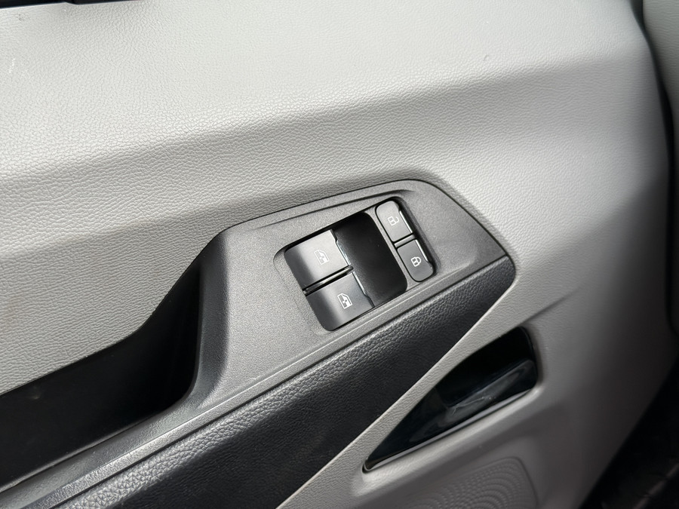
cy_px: 254
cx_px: 340
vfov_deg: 30.3
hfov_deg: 39.7
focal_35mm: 48
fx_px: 942
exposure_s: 1/280
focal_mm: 6.76
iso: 64
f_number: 1.78
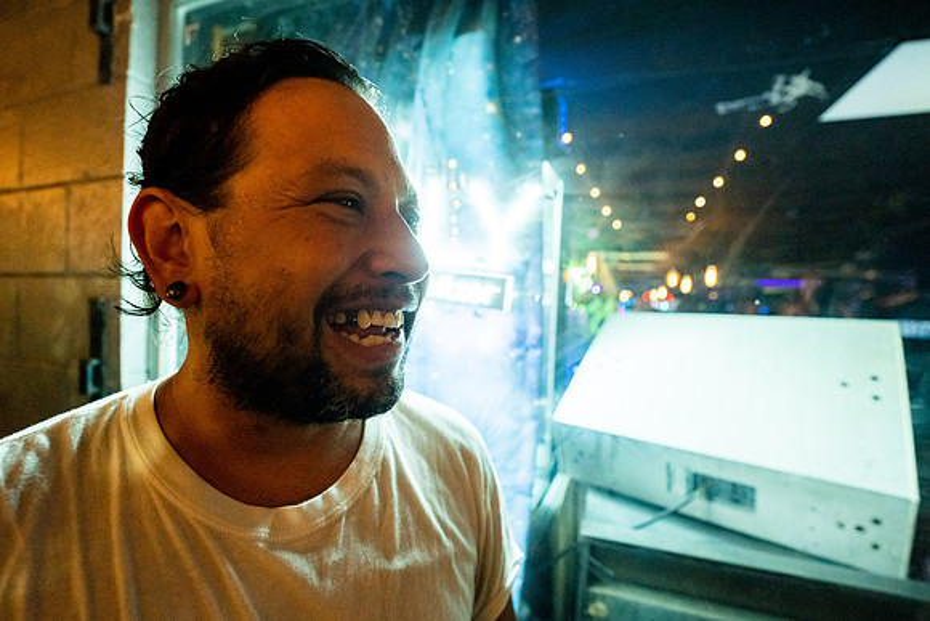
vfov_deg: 76.4
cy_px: 310
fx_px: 394
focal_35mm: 15
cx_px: 465
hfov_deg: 99.4
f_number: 2.8
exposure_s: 1/200
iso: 3200
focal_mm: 14
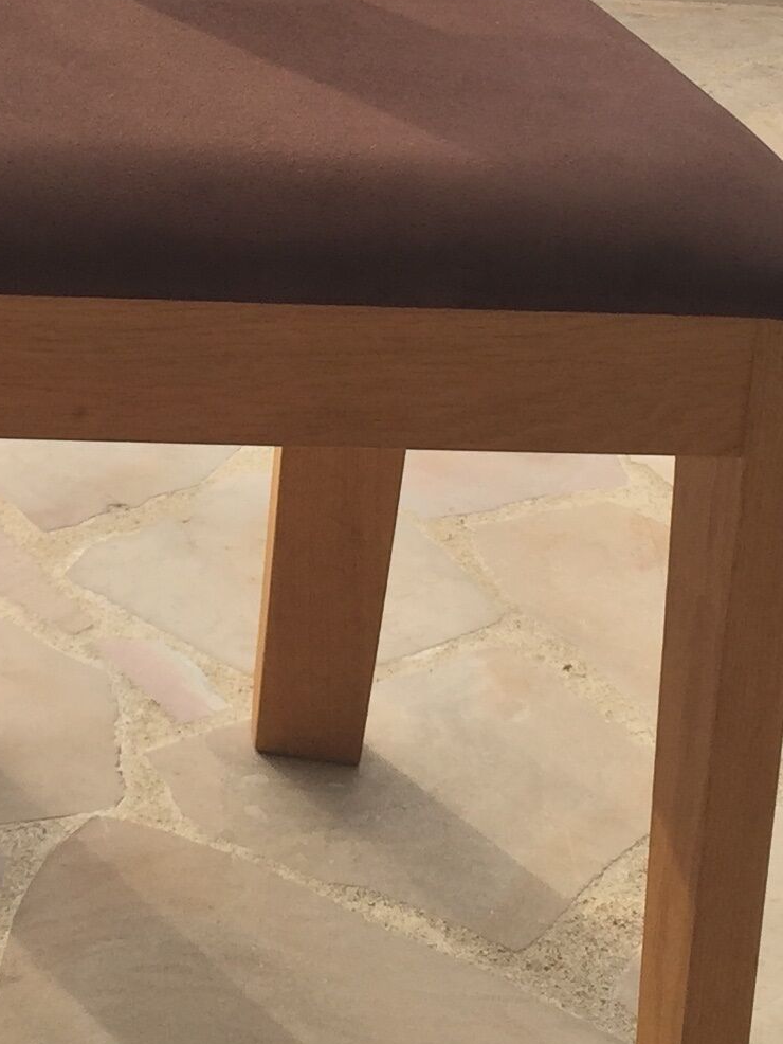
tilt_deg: -6.6
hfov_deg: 15.4
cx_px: 250
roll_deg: -3.6
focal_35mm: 96
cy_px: 109
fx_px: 2894
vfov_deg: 20.0
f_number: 2.2
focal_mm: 4.15
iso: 32
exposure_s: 1/706
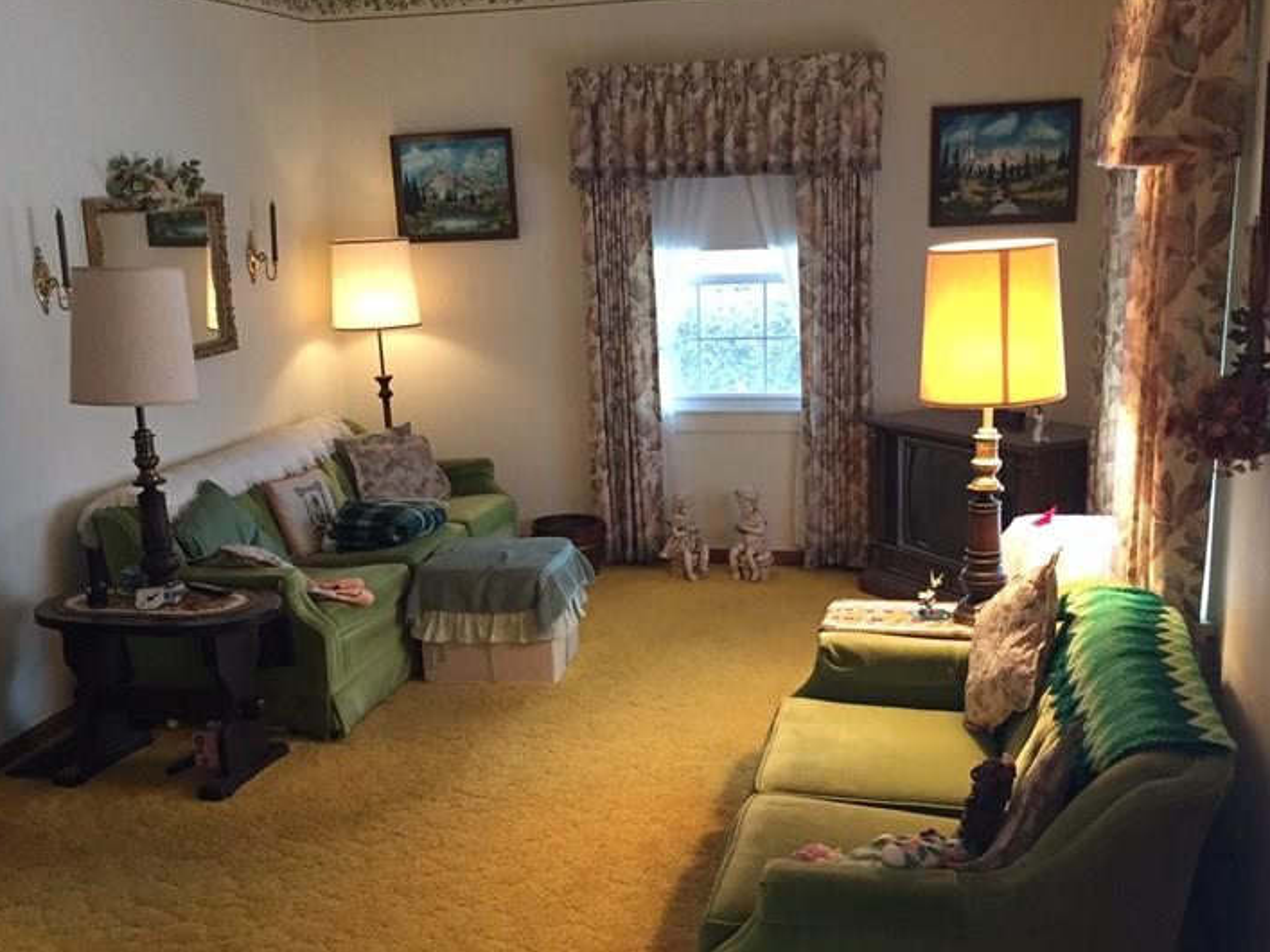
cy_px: 595
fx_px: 1541
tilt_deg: -14.2
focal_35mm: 42
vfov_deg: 34.2
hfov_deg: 44.8
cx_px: 595
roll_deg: +3.7
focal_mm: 4.15
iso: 160
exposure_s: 1/30
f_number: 2.2
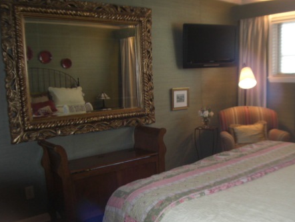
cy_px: 145
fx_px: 469
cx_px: 199
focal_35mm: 55
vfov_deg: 26.5
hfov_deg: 34.6
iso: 200
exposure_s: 1/60
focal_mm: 7.9
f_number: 2.8
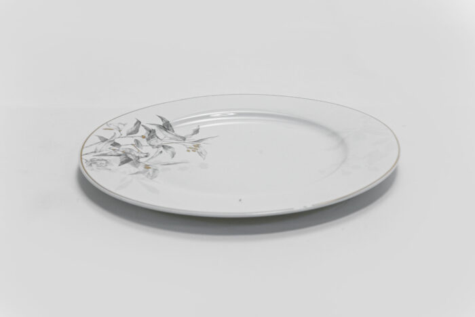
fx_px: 924
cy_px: 158
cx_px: 238
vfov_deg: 19.5
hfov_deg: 28.8
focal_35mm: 70
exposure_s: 1/100
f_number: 13
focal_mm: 70
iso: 3200
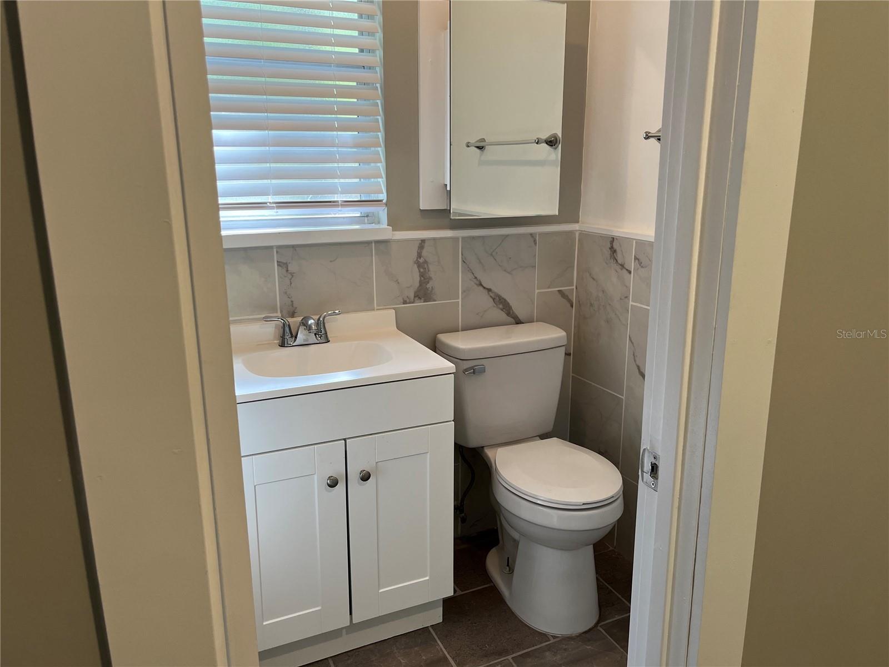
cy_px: 334
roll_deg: +0.1
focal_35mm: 26
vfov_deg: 53.1
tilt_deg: -14.0
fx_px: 668
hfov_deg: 67.3
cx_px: 444
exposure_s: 1/120
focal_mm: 5.1
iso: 100
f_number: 1.6
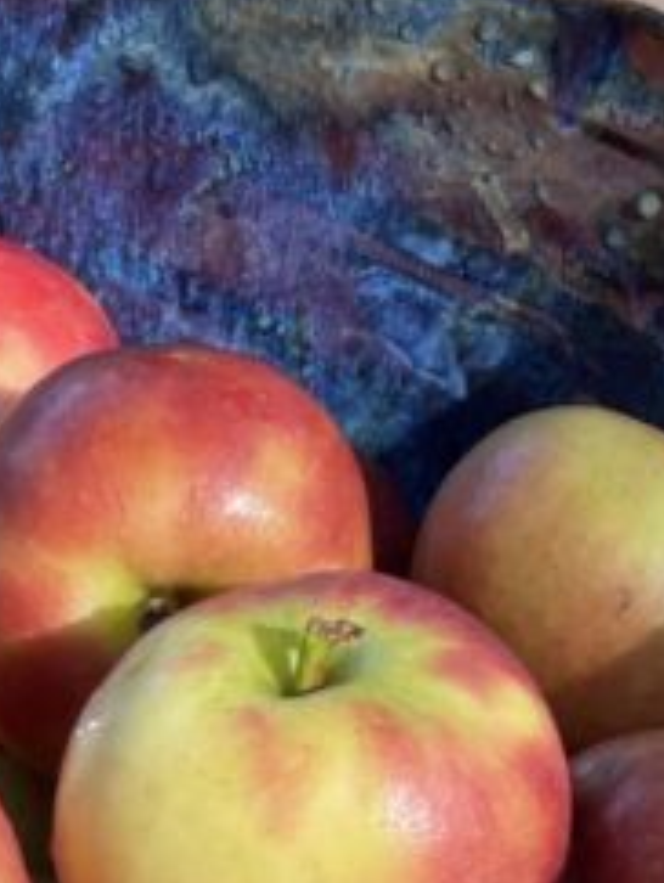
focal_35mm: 220
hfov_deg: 6.7
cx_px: -113
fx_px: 5617
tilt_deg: -30.6
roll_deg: -1.7
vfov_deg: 9.0
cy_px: 248
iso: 32
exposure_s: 1/122
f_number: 2
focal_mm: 6
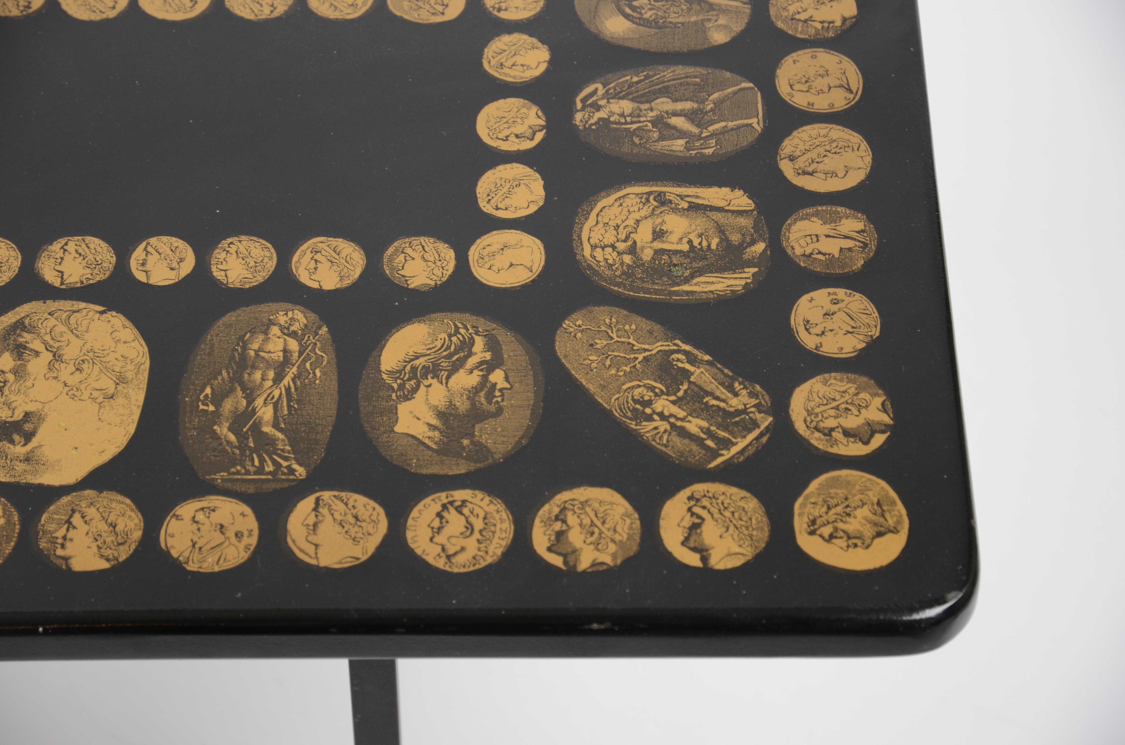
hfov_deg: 20.1
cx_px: 562
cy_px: 372
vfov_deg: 13.4
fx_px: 3181
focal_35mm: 102
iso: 200
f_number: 6.3
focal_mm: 68
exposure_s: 1/80
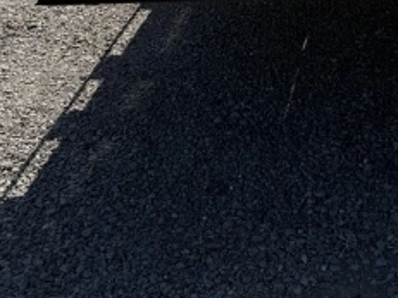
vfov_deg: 15.9
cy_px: -181
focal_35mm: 83
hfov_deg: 21.9
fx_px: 954
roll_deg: +0.0
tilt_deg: -12.5
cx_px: 470
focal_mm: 6.76
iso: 80
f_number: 1.78
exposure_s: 1/10309
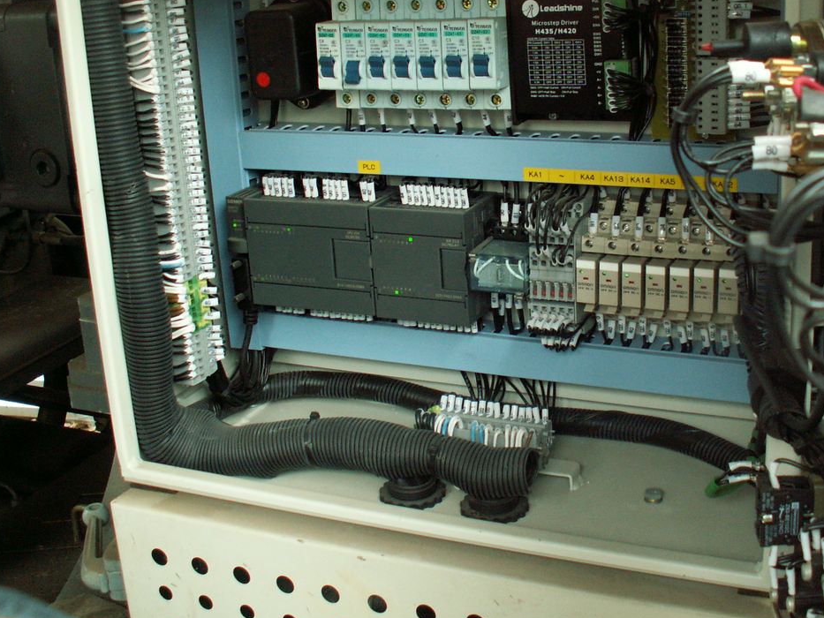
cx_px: 547
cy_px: 245
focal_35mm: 48
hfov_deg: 39.2
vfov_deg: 30.2
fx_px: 1143
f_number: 2.8
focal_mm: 5.86
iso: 125
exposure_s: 1/40
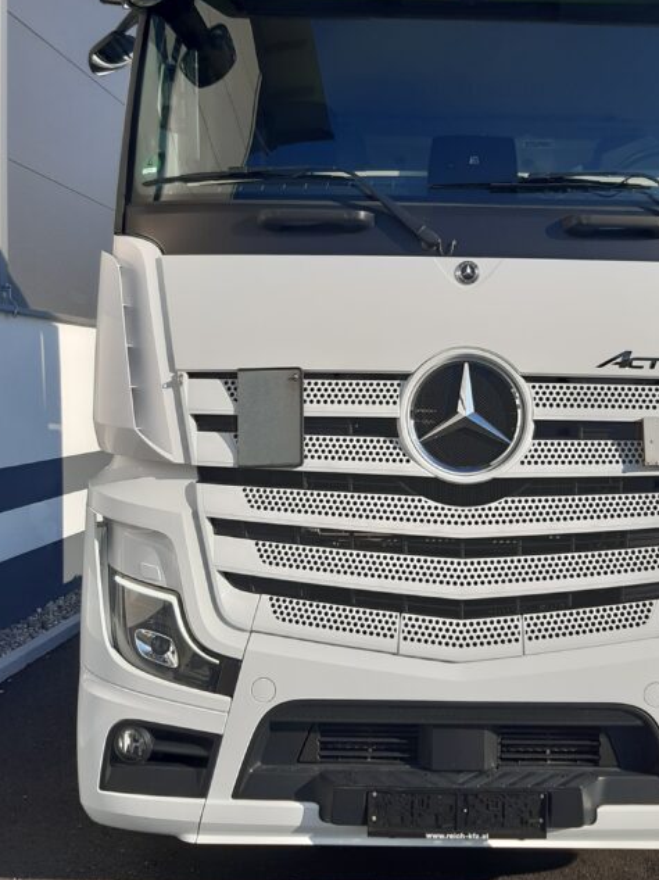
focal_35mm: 42
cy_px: 361
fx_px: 1067
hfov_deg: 33.8
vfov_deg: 44.6
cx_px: 466
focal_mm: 3.92
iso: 40
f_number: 1.7
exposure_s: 1/2415
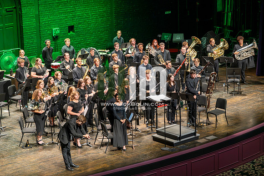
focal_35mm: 100
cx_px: 132
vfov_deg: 13.7
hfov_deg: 20.4
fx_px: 733
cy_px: 88
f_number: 2.8
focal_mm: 100
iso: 6400
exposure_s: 1/640
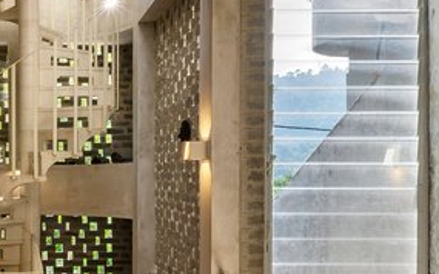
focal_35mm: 60
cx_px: -6
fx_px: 718
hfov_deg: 31.3
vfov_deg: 21.5
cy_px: 191
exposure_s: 1/5
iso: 100
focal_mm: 14
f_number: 13
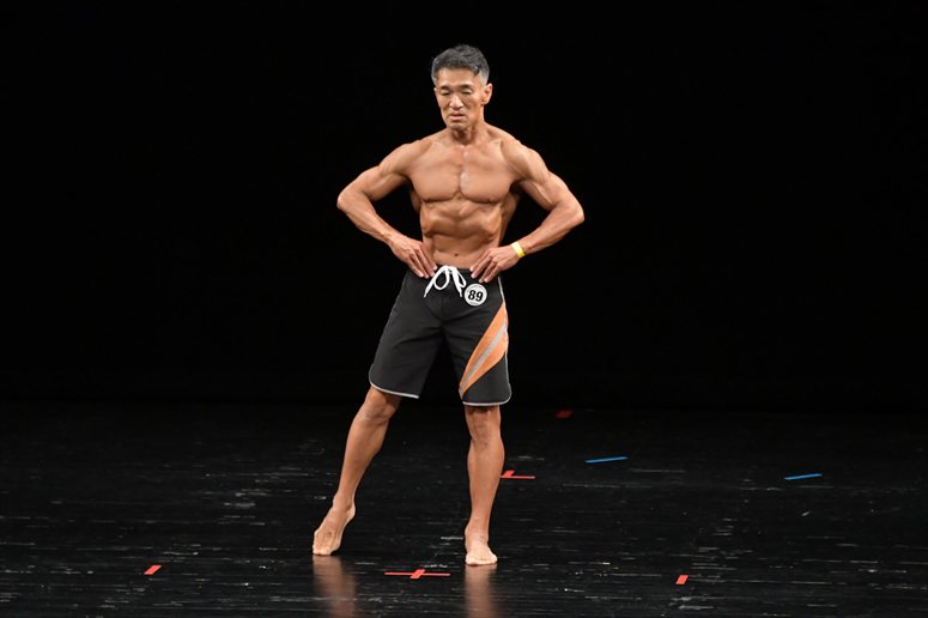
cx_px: 464
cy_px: 309
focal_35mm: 270
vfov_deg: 5.1
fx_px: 6957
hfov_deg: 7.6
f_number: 5.6
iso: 3200
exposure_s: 1/400
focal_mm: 180
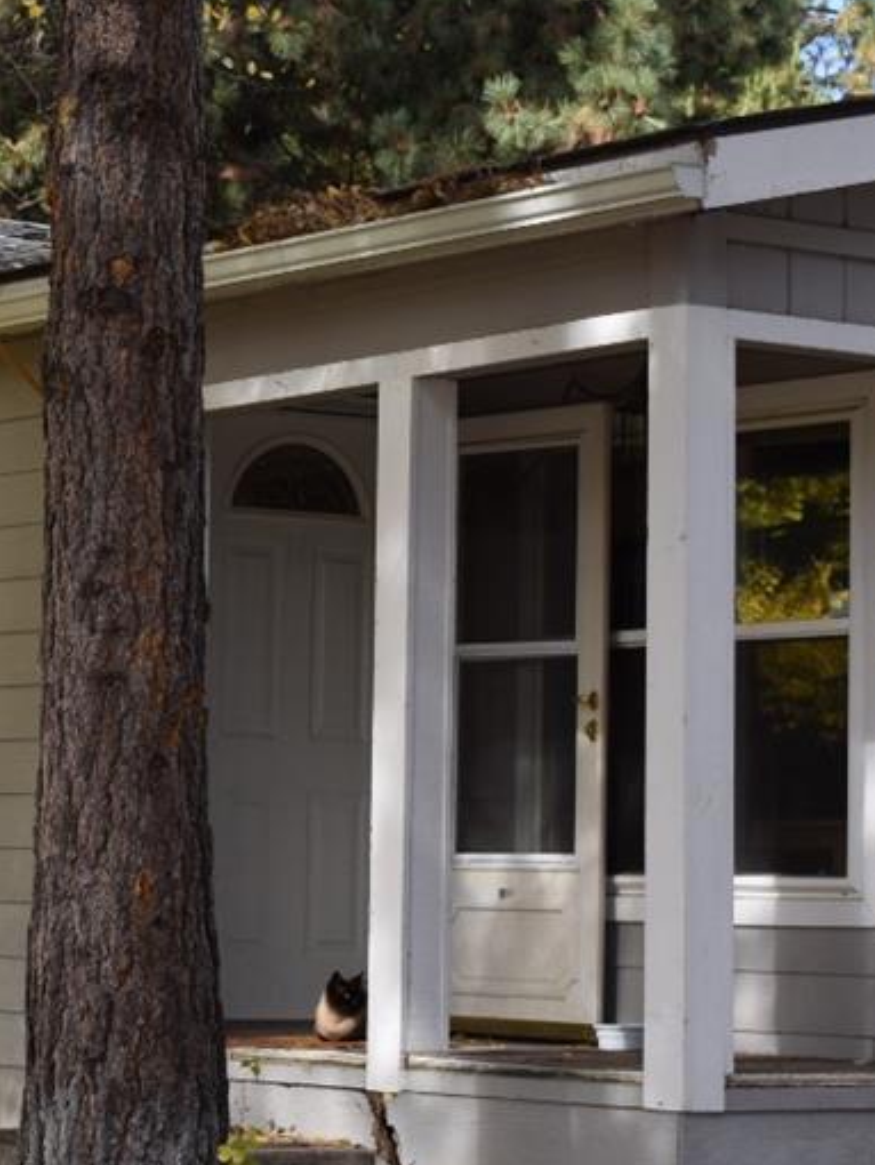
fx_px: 4425
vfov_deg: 14.9
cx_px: 210
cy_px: 318
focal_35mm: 131
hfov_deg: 11.3
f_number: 7.1
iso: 100
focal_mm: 31
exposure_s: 1/200
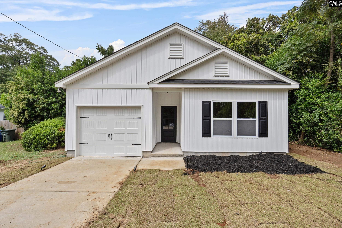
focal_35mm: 16
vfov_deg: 72.1
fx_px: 157
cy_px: 114
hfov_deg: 95.0
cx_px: 171
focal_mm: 11
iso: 200
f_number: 6.3
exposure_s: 1/800
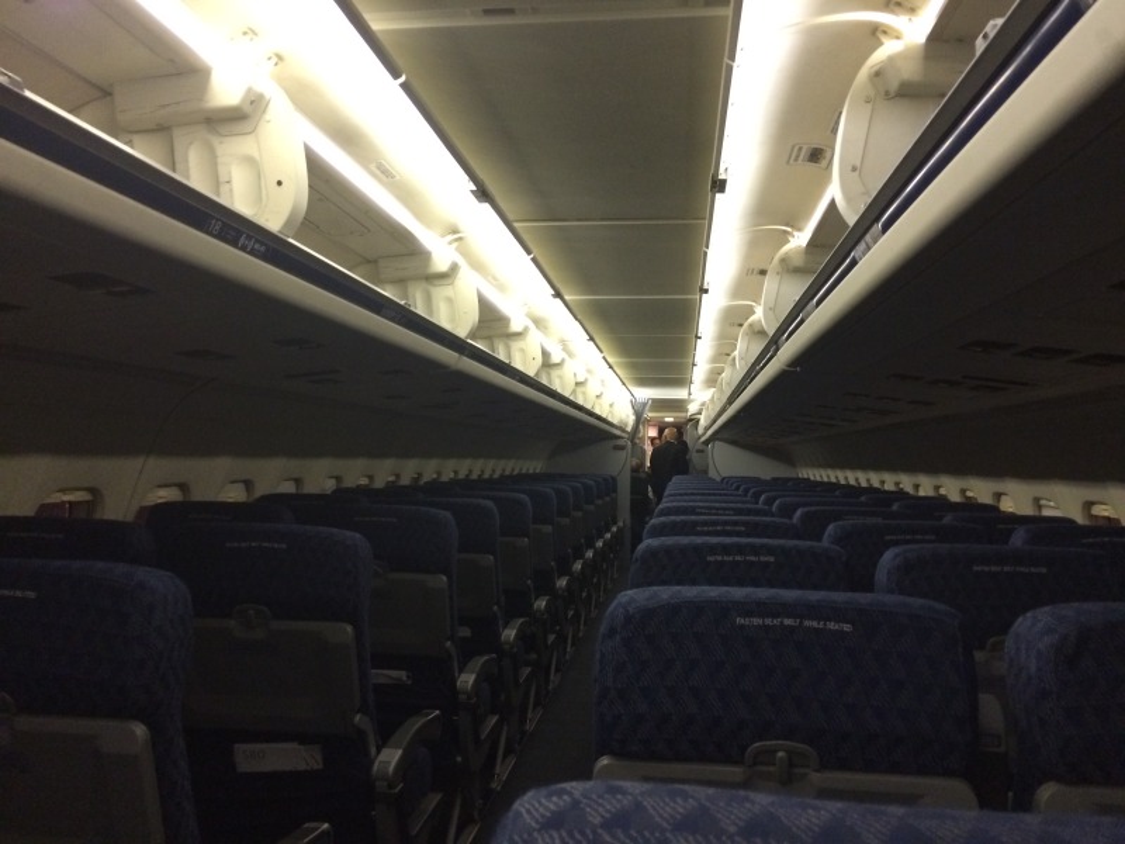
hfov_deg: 61.7
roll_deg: -0.5
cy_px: 422
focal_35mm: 29
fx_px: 942
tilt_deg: +0.9
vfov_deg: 48.2
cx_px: 562
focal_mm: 4.15
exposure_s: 1/20
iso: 320
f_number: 2.2
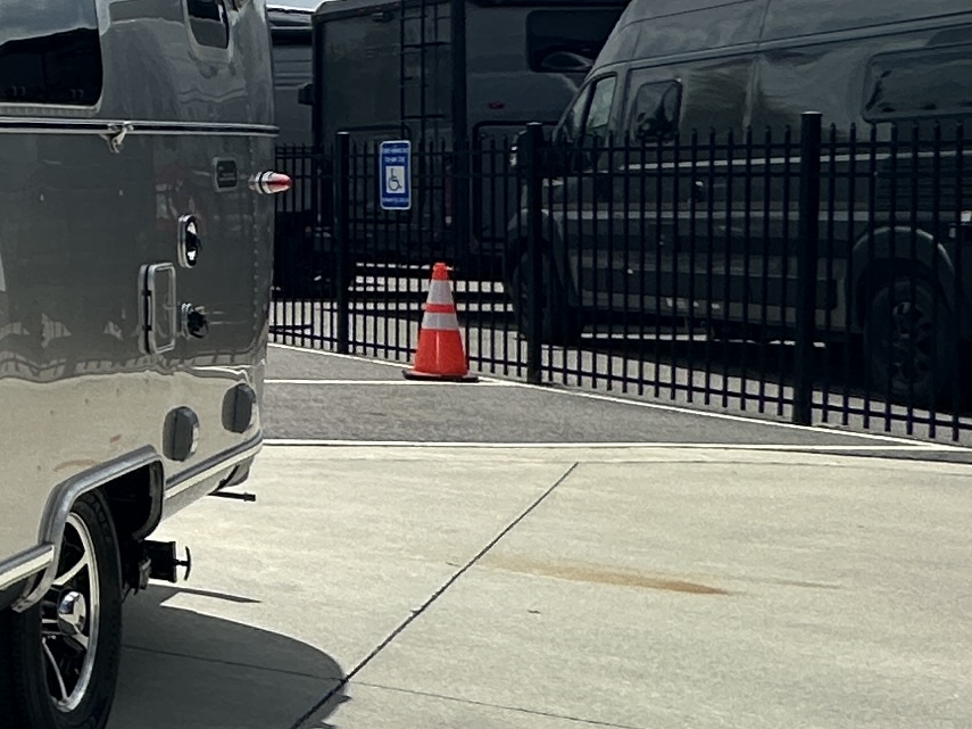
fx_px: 1853
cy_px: 168
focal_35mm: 66
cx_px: -1054
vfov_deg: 22.0
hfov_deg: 17.9
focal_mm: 2.22
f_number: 2.2
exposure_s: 1/2212
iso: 50
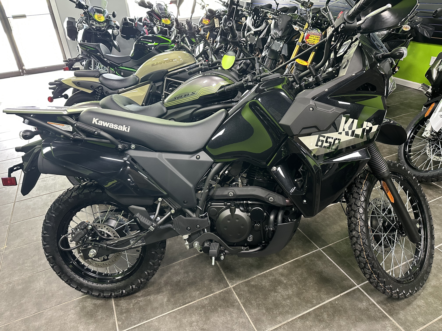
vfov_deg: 56.8
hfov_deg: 71.6
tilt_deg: -29.4
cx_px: 221
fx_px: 306
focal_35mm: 24
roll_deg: +3.8
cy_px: 166
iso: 400
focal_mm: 6.86
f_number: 1.78
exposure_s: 1/60
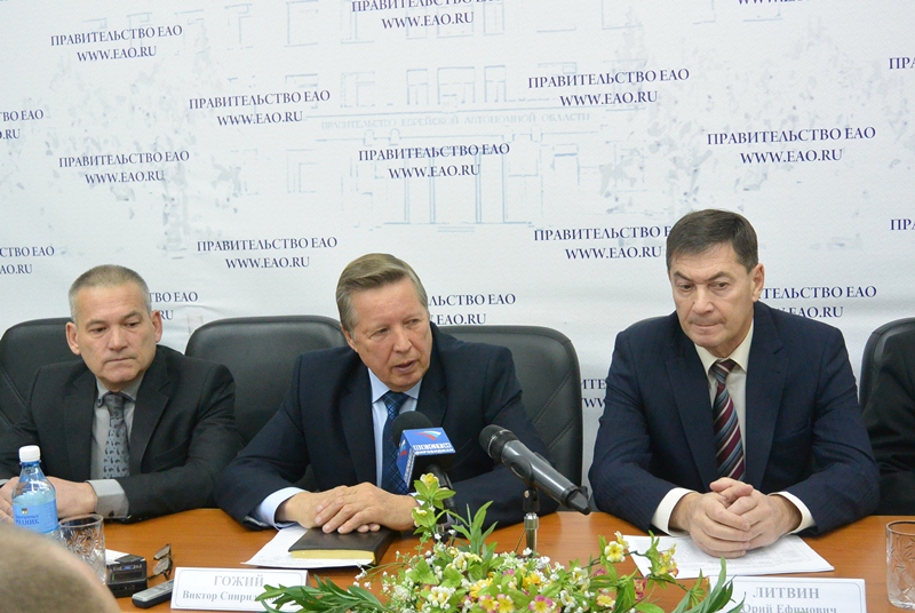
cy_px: 306
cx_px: 458
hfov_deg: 44.4
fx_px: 1120
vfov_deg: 30.6
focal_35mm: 44
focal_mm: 16.6
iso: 1400
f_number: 4.2
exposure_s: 1/60
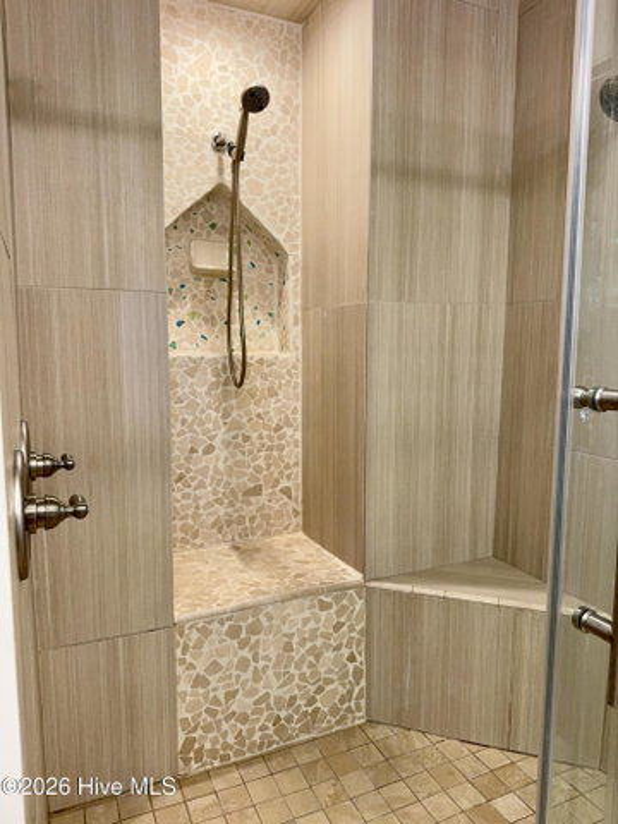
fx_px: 571
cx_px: 309
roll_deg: +0.2
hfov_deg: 56.8
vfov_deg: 71.6
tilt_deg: -7.0
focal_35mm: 24
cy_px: 412
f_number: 1.78
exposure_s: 1/120
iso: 200
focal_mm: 6.76
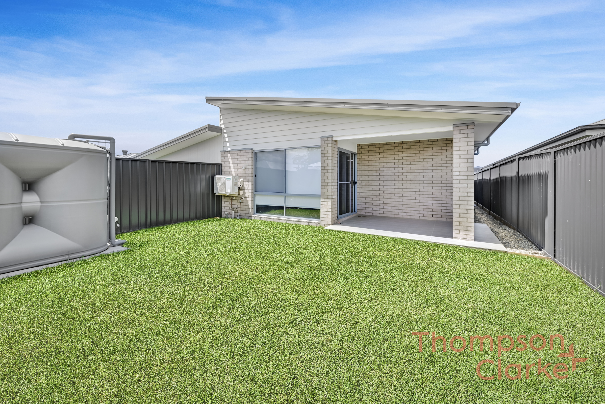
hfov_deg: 104.2
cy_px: 202
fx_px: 235
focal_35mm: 14
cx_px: 302
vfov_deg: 81.2
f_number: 7.1
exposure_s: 1/80
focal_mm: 14
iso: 100
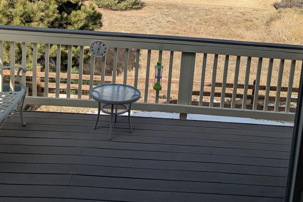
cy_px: 15
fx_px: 328
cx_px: 159
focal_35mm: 39
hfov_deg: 49.5
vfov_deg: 32.3
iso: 47
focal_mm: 6.81
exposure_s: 1/1433
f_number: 1.85
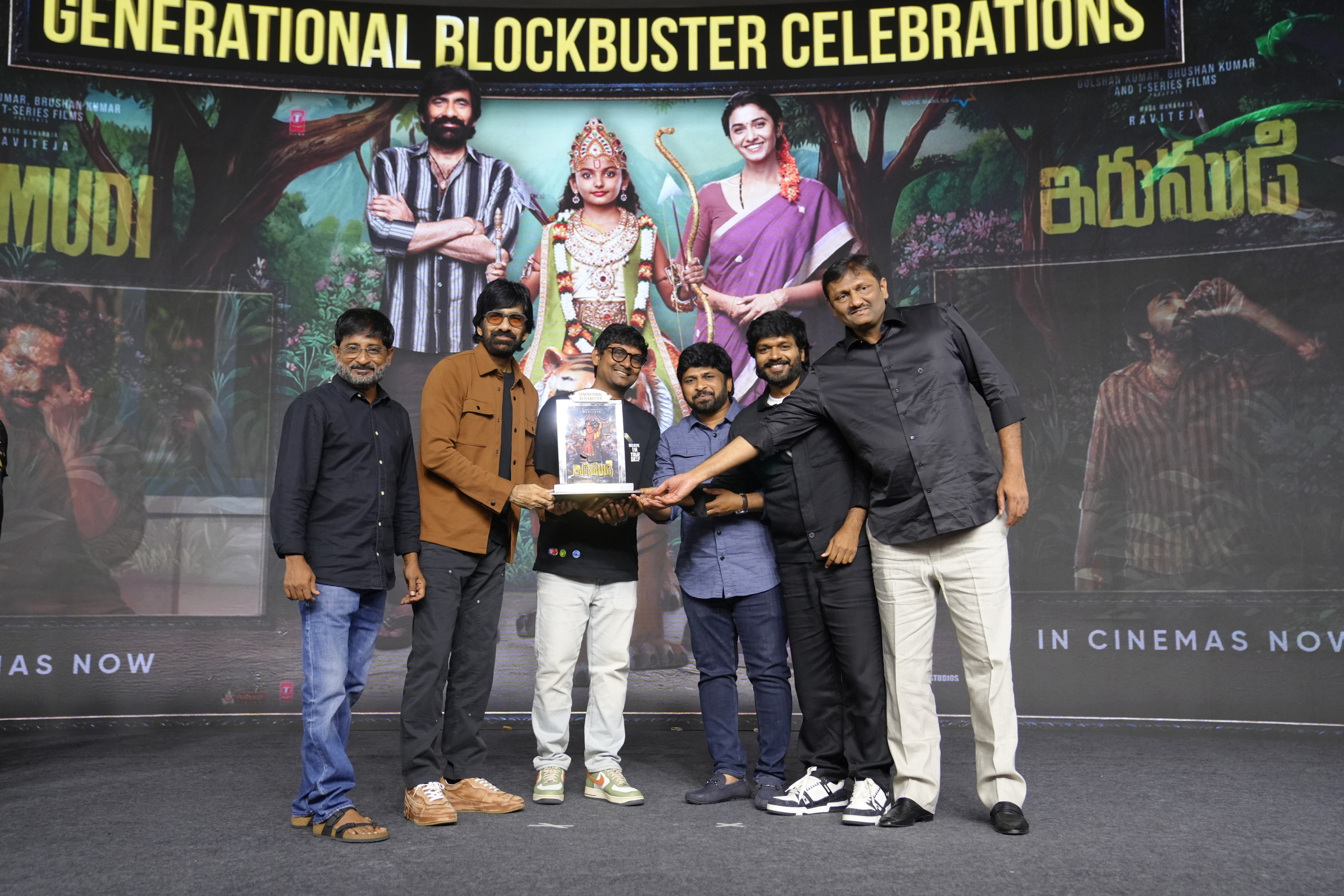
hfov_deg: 53.1
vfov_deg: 36.9
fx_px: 1344
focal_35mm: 36
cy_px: 448
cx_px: 672
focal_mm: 36
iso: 1600
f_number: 3.5
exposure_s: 1/160
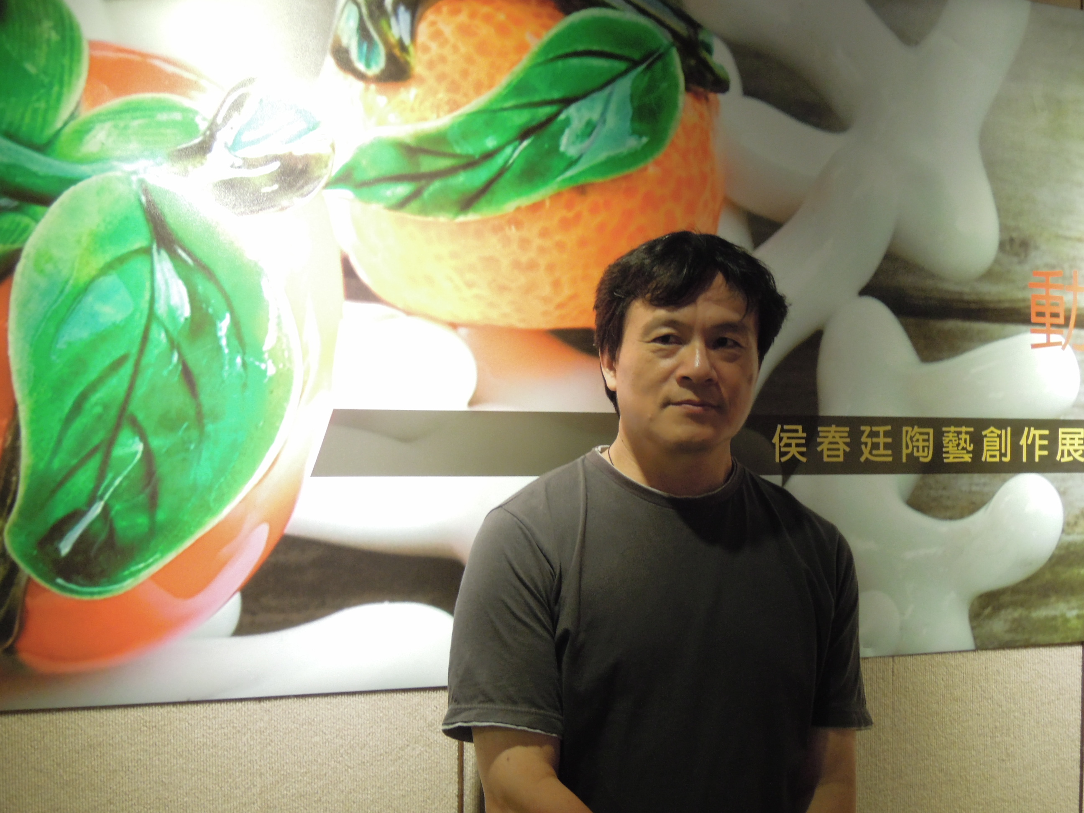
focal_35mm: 45
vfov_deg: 32.2
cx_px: 542
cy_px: 406
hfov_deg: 42.1
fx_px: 1409
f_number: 2.8
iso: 400
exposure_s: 1/15
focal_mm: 8.1
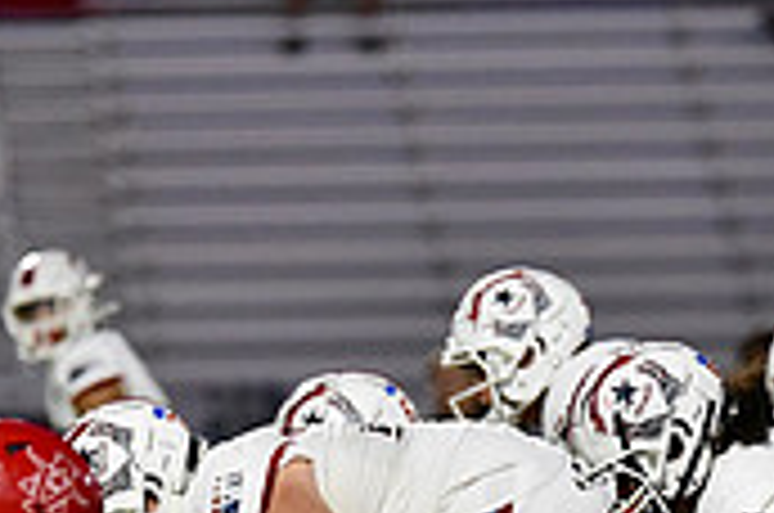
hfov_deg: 3.1
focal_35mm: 676
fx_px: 14507
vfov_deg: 2.0
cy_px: 565
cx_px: 459
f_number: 2.8
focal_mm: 200
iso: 4500
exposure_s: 1/800
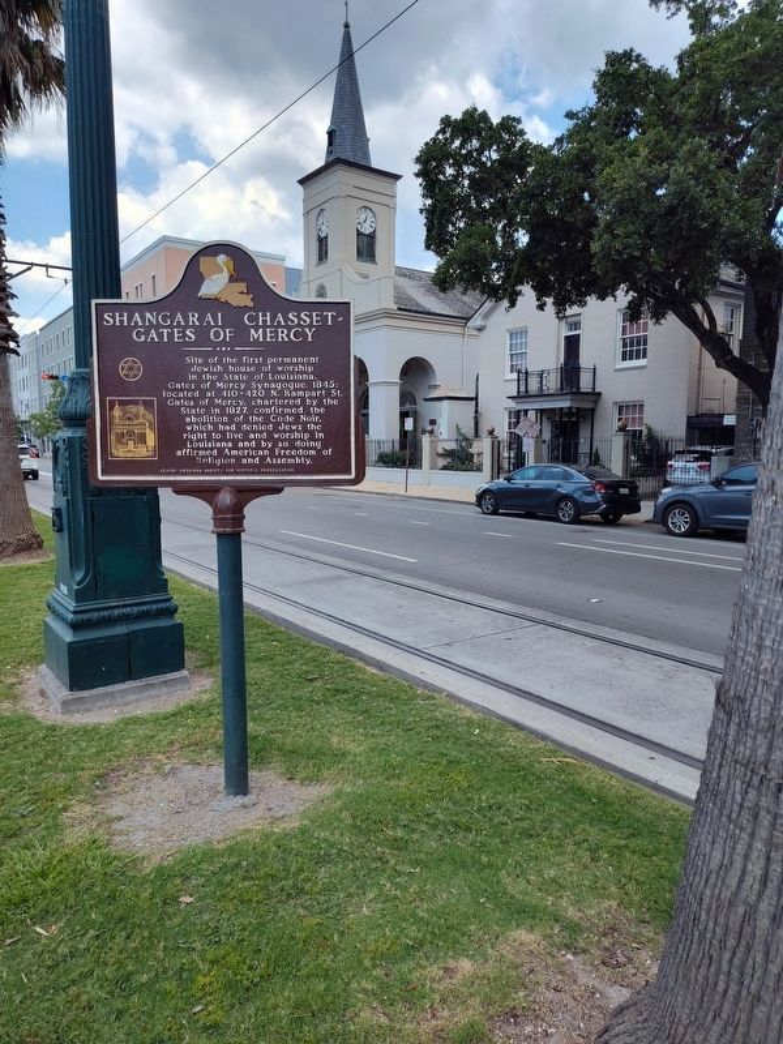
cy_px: 522
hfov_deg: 58.9
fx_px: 694
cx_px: 392
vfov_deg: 73.9
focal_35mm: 23
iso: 100
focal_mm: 5.56
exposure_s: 1/982
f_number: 1.8
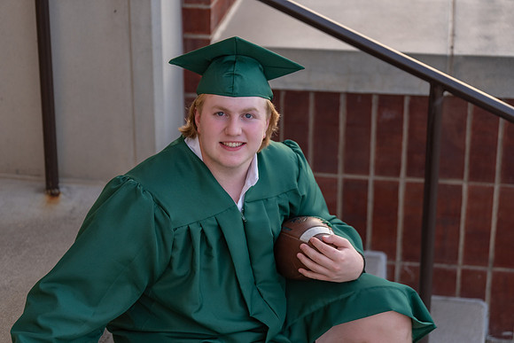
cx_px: 257
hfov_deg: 22.4
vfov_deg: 15.0
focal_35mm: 91
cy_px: 172
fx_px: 1300
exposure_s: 1/500
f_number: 2.8
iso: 400
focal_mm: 91
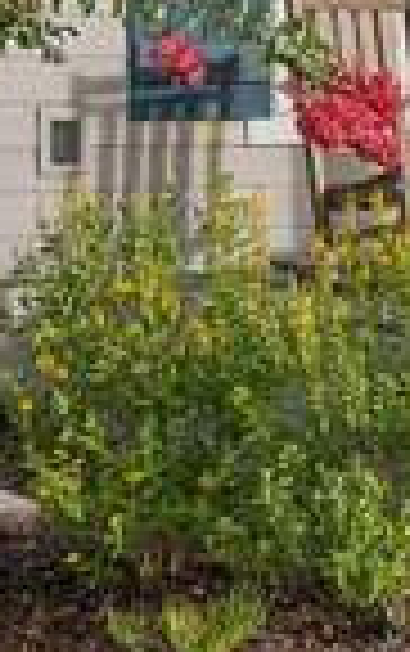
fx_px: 2406
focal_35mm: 135
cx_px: 667
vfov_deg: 13.9
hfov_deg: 9.4
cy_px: -479
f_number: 9
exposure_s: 1/320
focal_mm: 24
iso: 200
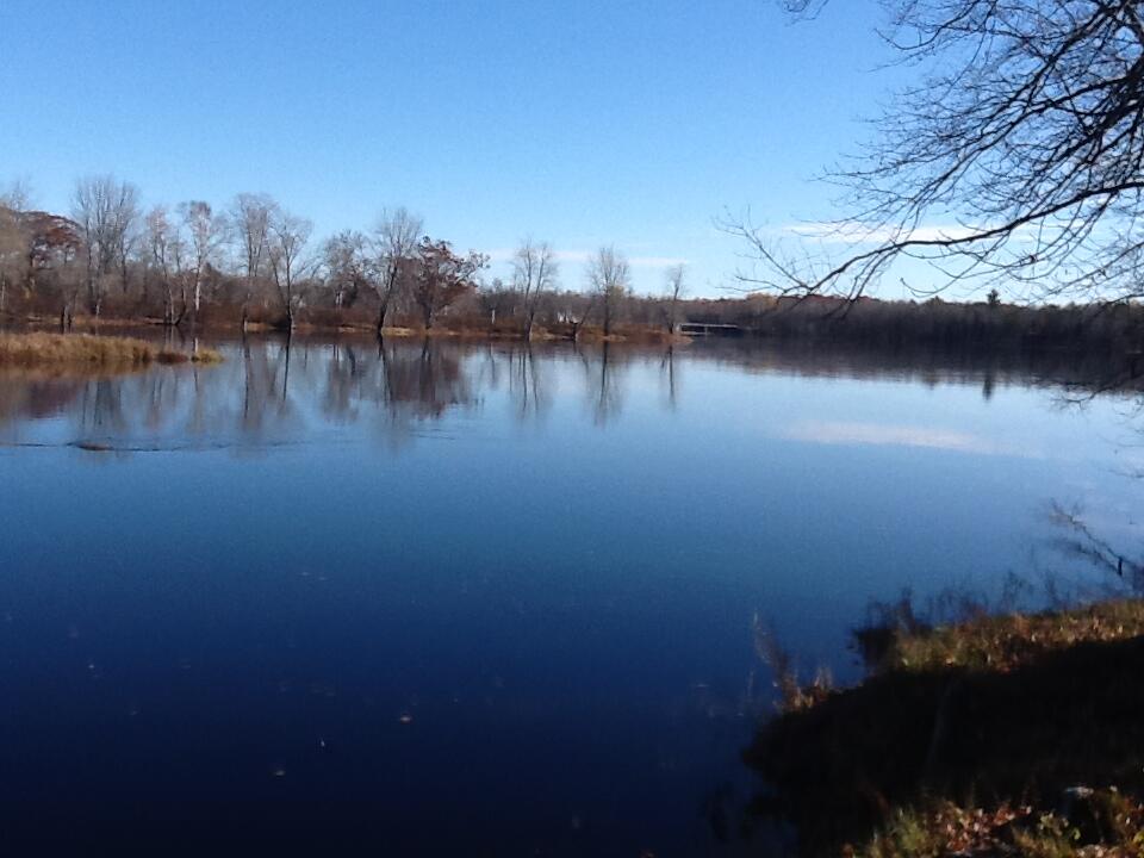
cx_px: 572
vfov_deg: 32.9
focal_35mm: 44
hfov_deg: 42.9
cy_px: 429
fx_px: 1454
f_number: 2.4
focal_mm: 2.03
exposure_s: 1/1274
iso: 40
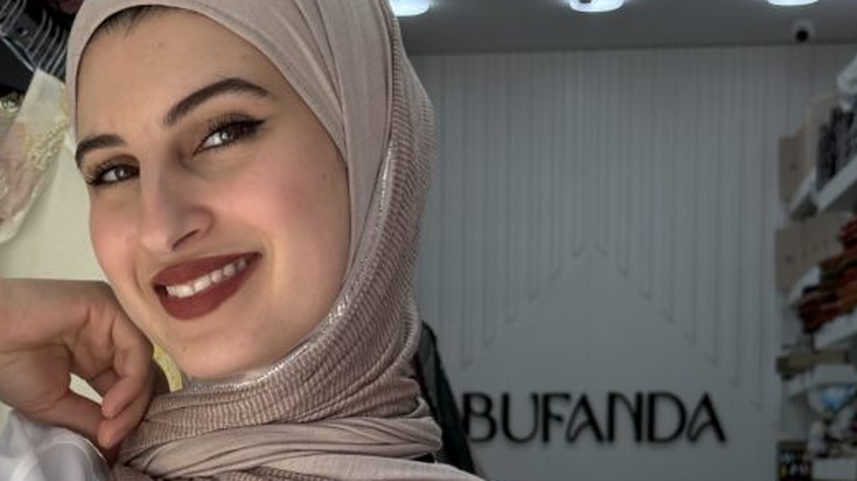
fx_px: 2340
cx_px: 269
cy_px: 583
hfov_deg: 20.7
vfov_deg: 11.5
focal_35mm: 103
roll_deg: -0.7
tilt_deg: -2.2
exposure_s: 1/740
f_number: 1.78
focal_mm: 6.76
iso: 80
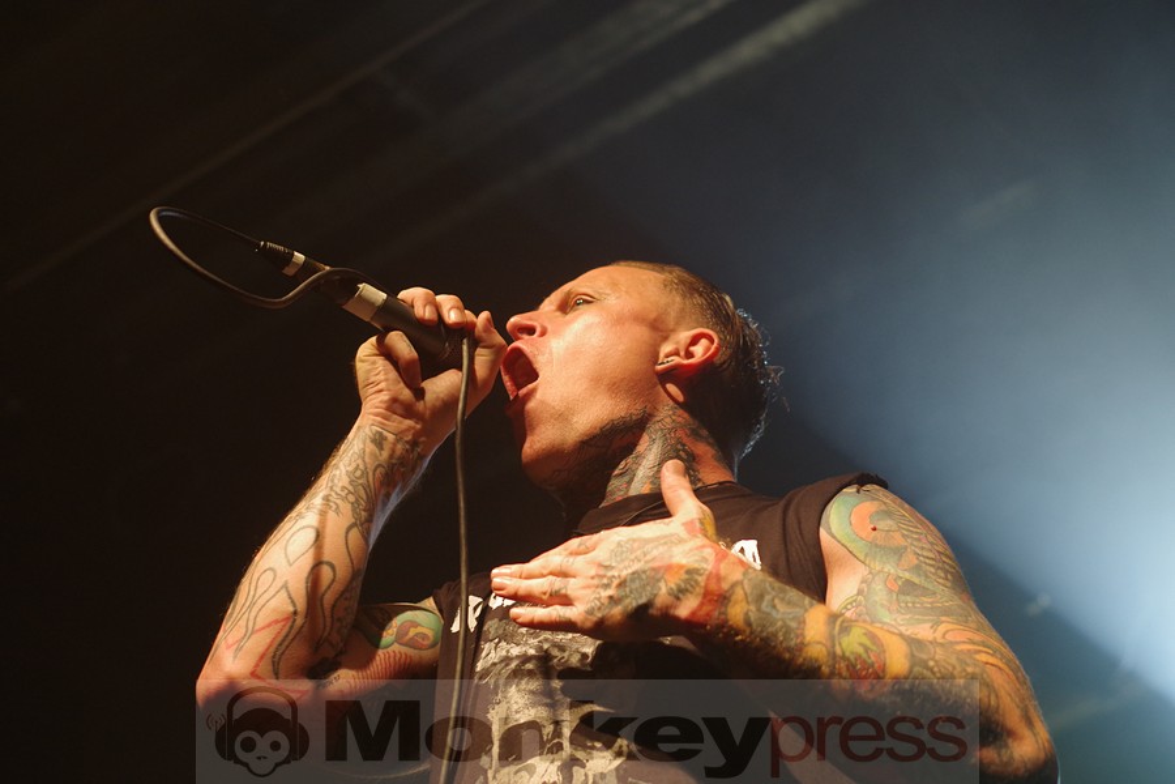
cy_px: 392
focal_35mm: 75
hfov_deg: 27.0
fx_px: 2448
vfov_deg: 18.2
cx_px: 588
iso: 800
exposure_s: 1/500
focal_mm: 50
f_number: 2.5
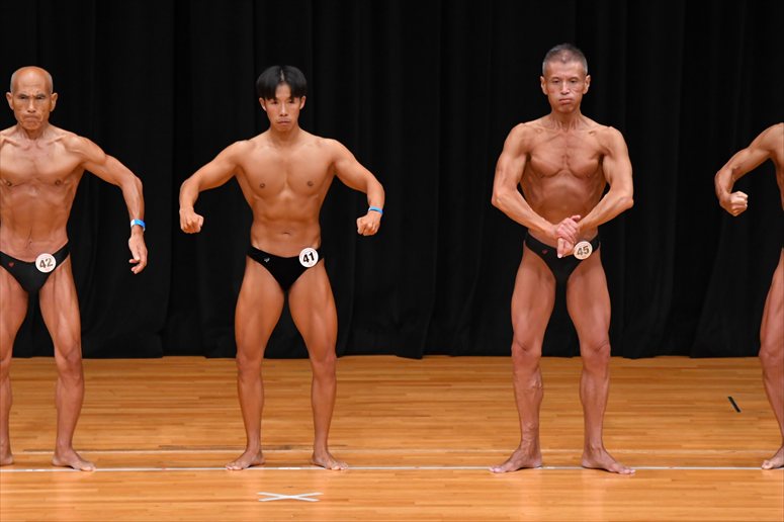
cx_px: 392
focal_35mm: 270
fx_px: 5877
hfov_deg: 7.6
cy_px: 261
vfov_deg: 5.1
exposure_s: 1/400
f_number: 5.6
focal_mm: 180
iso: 3200
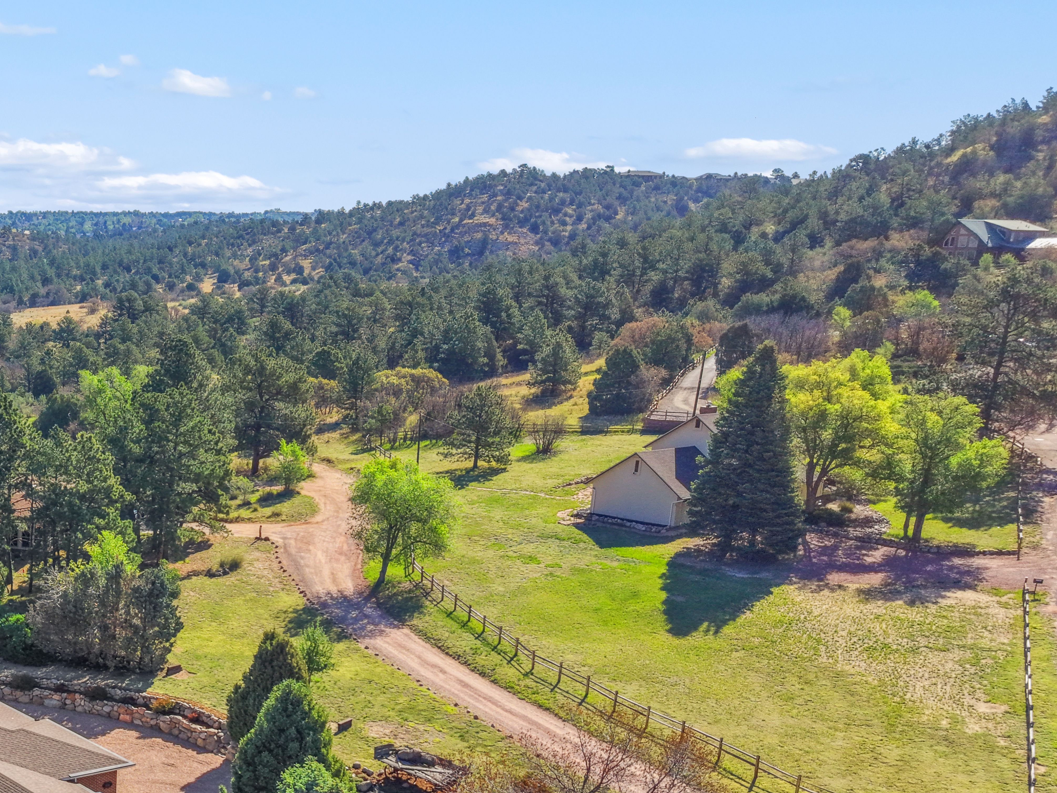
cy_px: 658
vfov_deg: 28.9
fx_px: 1496
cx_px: -17
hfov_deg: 35.0
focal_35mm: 49
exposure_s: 1/2000
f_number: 1.8
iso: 200
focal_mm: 8.67
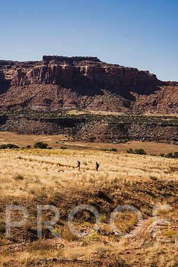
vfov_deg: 28.8
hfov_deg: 19.5
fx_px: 519
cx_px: 89
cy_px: 134
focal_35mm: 70
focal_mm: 70
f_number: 7.1
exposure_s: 1/500
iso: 160
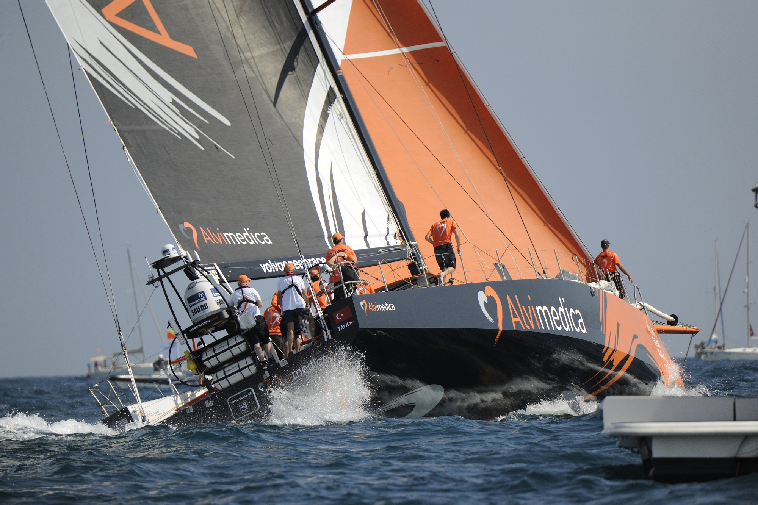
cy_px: 252
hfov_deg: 5.2
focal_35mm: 400
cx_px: 379
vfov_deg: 3.4
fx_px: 8421
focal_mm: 400
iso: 400
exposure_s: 1/2500
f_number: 5.6
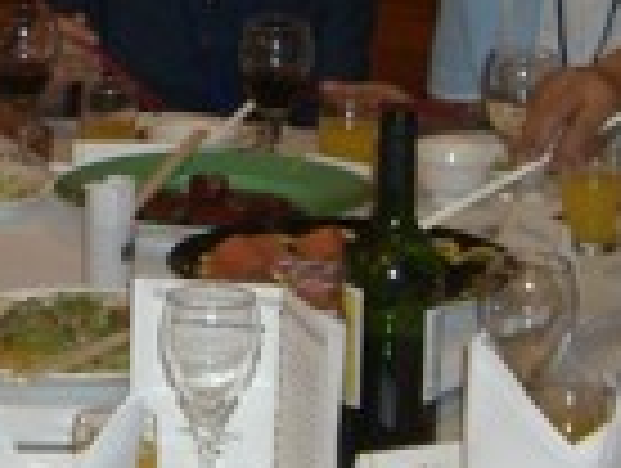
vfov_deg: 7.3
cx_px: 112
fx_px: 3666
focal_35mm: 204
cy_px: 104
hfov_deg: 9.7
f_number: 3
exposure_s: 1/60
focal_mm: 7.6
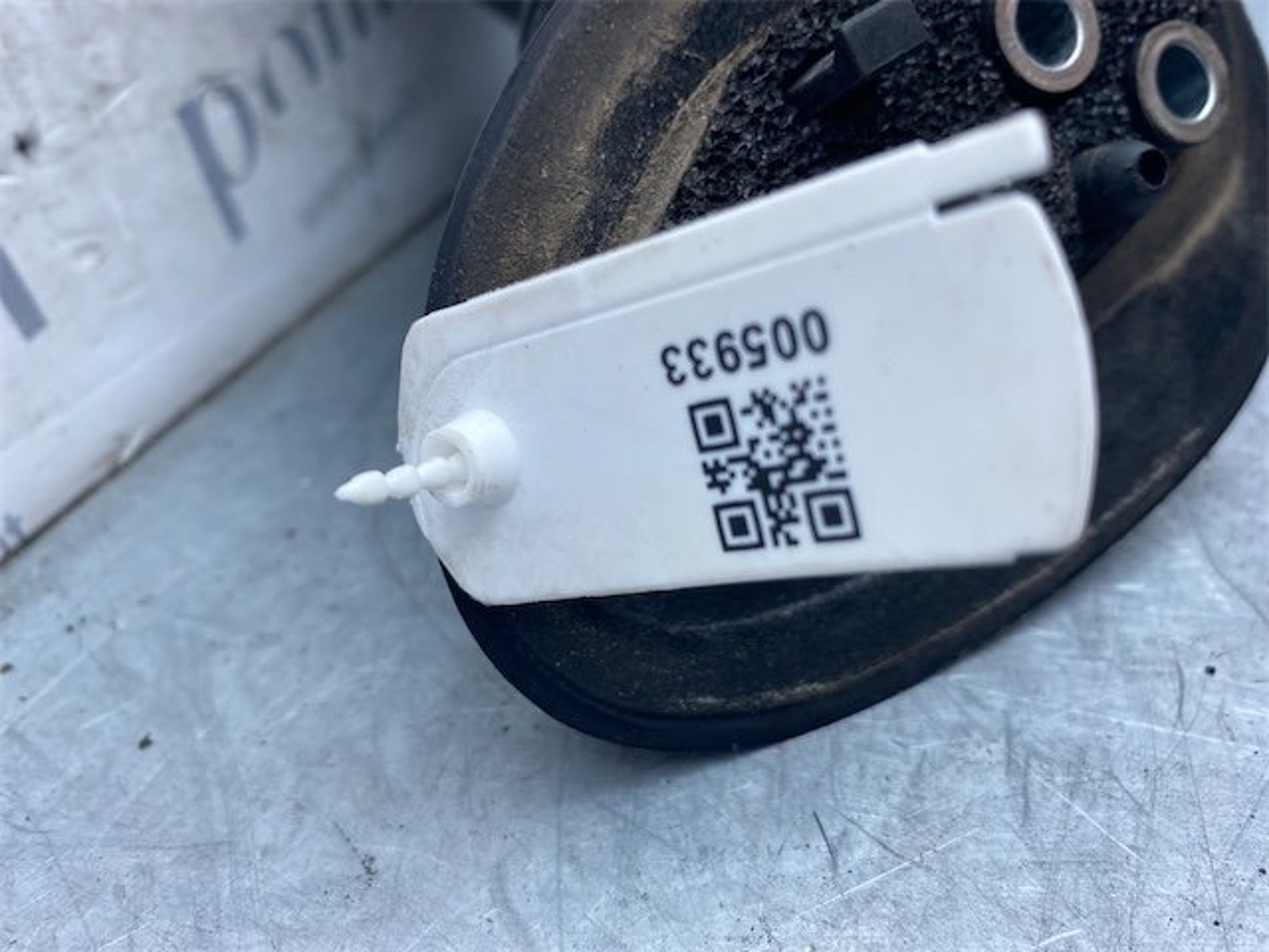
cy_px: 476
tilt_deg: -32.4
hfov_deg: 67.3
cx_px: 634
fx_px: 953
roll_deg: +4.6
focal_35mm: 26
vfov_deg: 53.1
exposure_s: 1/522
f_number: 1.8
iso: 32
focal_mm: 4.25
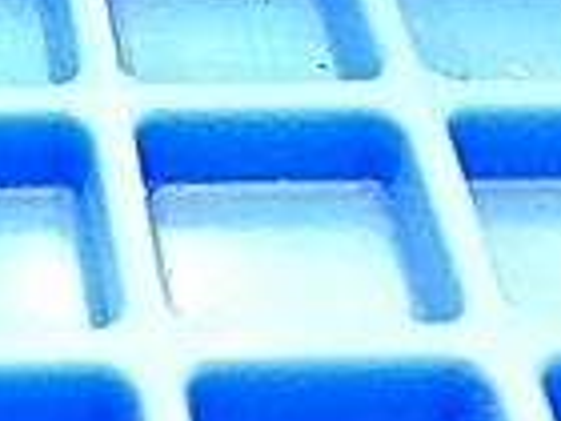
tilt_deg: -31.0
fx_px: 2155
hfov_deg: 14.3
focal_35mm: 133
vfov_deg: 10.3
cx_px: -144
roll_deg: -0.1
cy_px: -405
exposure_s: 1/15
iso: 250
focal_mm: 4.15
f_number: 2.2
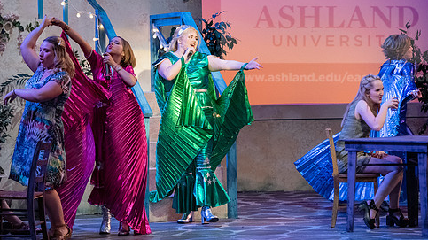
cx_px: 194
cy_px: 96
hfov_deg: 12.7
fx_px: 1928
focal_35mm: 170
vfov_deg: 7.1
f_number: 3.2
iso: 3200
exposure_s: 1/400
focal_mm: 135
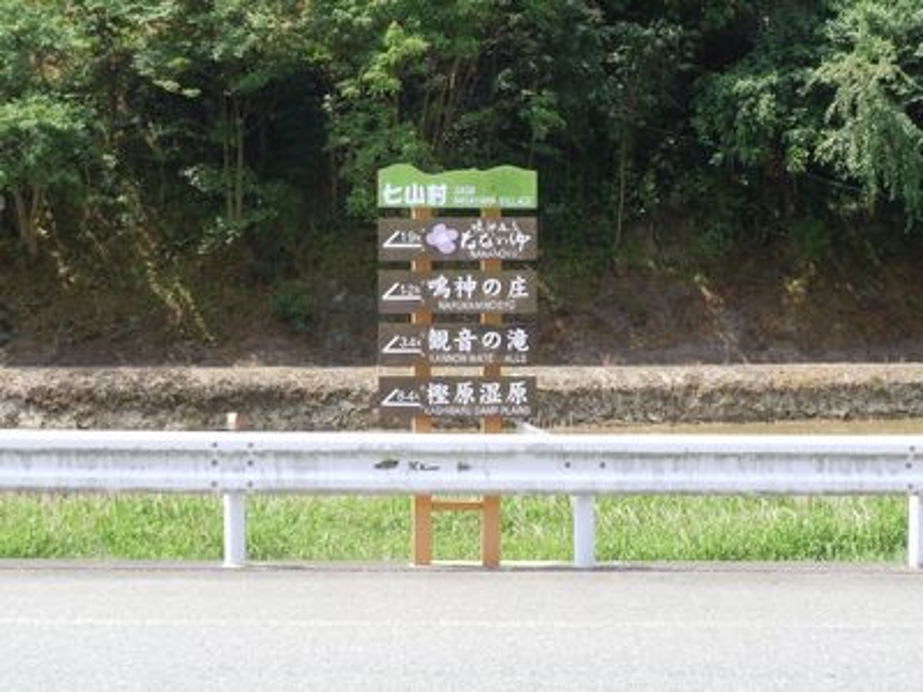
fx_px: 1973
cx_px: 462
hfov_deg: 26.3
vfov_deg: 19.9
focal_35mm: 74
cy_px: 346
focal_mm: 13.2
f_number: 5.2
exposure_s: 1/160
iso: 100
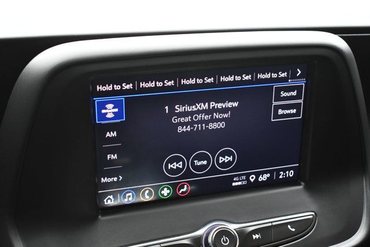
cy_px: 124
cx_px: 185
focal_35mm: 48
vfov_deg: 28.1
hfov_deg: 41.1
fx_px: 493
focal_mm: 32
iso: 1600
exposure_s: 1/125
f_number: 4.5
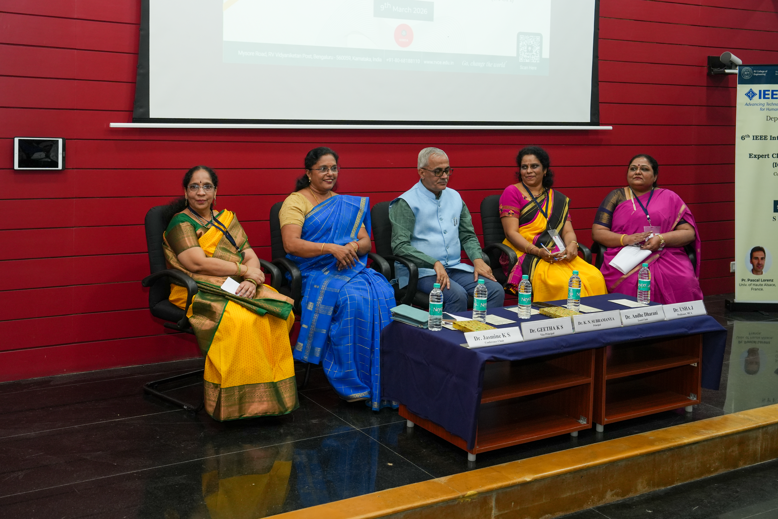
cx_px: 389
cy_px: 260
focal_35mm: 40
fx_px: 864
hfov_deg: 48.5
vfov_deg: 33.4
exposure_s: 1/125
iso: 1000
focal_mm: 40
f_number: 4
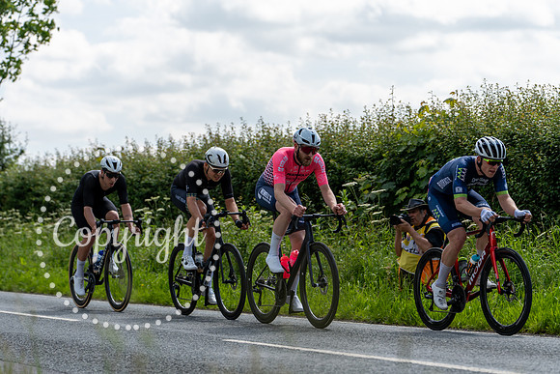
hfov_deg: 18.6
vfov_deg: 12.5
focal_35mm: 110
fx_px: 1711
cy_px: 187
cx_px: 280
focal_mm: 110
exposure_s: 1/1250
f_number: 3.5
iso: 100
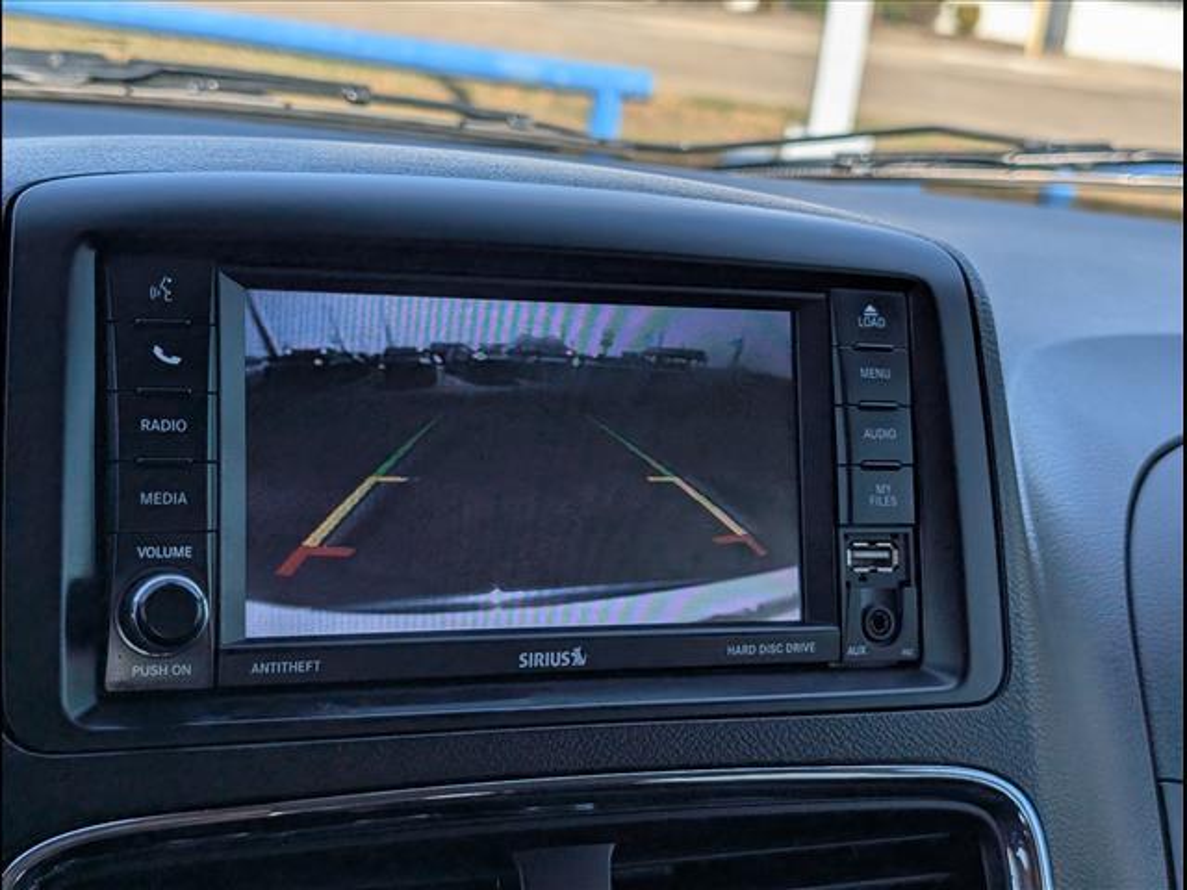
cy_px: 445
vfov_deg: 29.7
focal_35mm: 49
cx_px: 594
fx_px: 1680
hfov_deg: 38.9
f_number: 1.68
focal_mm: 6.9
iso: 18
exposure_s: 1/455
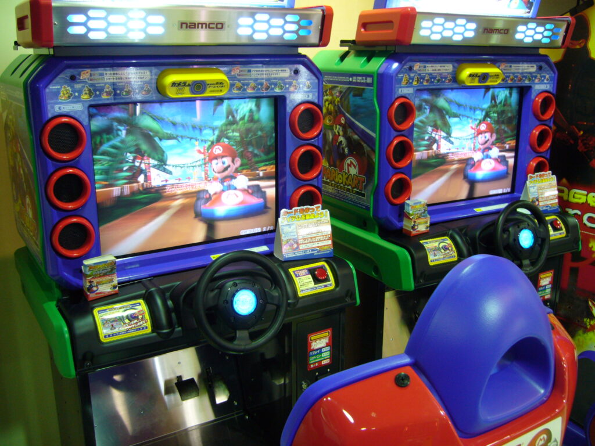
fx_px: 602
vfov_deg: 40.7
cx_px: 298
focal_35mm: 35
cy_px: 223
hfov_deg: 52.6
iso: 160
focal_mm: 5.8
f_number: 2.8
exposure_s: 1/15
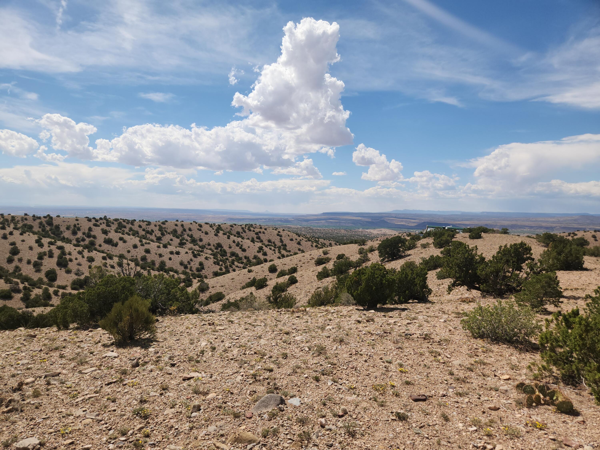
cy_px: 225
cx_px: 300
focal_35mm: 23
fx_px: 399
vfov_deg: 58.9
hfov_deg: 73.9
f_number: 1.8
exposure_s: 1/2866
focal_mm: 5.4
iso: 20
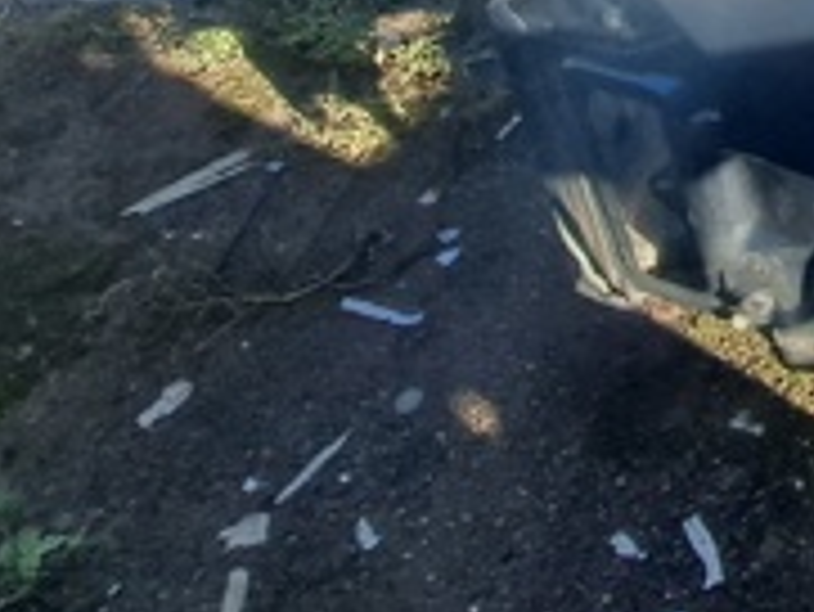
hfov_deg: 30.5
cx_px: 1106
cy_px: -230
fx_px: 1082
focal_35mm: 46
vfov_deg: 25.9
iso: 50
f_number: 2.2
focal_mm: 1.13
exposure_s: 1/717
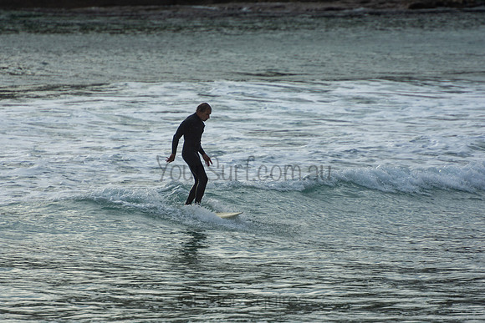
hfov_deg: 3.4
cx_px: 242
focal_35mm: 600
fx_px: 8085
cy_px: 162
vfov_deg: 2.3
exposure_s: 1/400
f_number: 5.6
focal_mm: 400
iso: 110
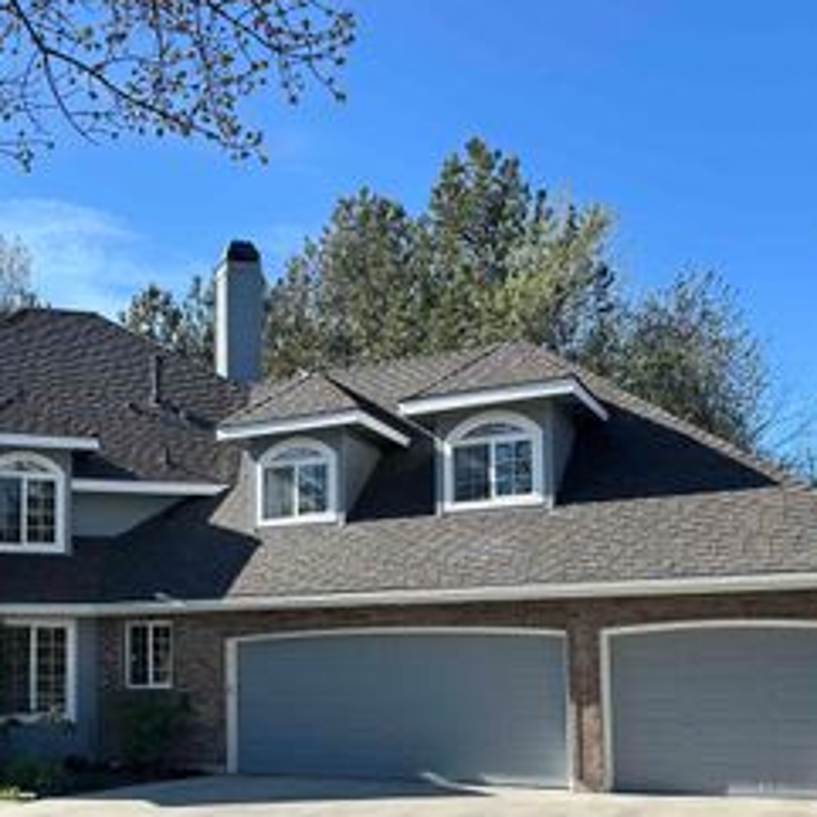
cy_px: 595
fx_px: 1175
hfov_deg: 36.7
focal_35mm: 44
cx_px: 139
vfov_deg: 37.6
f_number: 1.78
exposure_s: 1/2353
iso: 80
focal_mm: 6.86
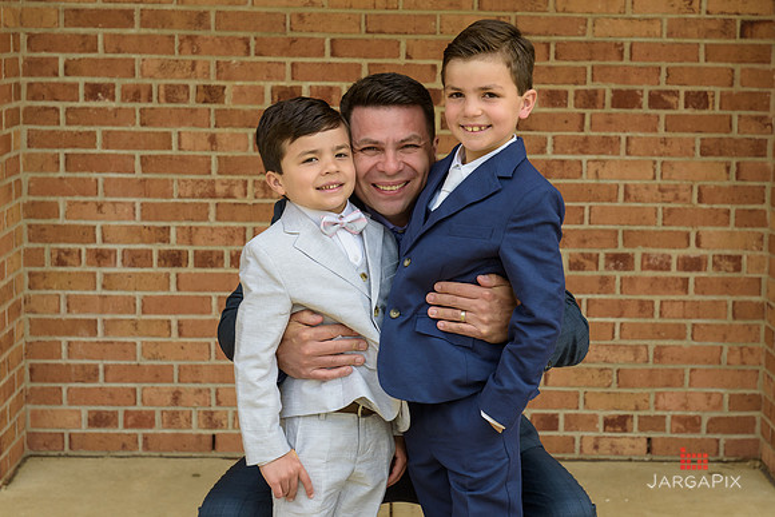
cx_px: 444
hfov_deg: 27.4
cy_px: 228
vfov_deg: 18.5
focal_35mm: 74
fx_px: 1587
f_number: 4
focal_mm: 58
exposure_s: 1/320
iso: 250
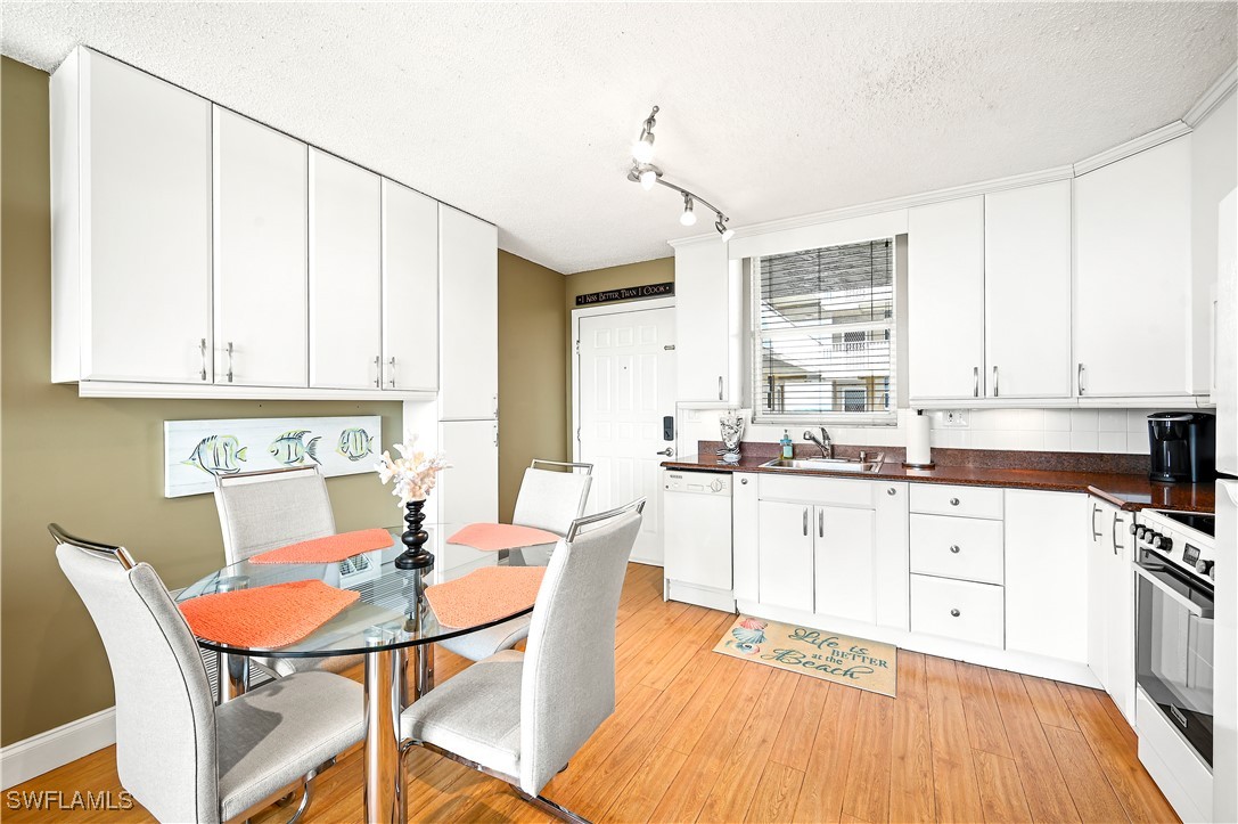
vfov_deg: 81.1
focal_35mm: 14
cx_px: 619
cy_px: 412
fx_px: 481
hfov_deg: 104.3
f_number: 8
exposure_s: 1.3
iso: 100
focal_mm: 14
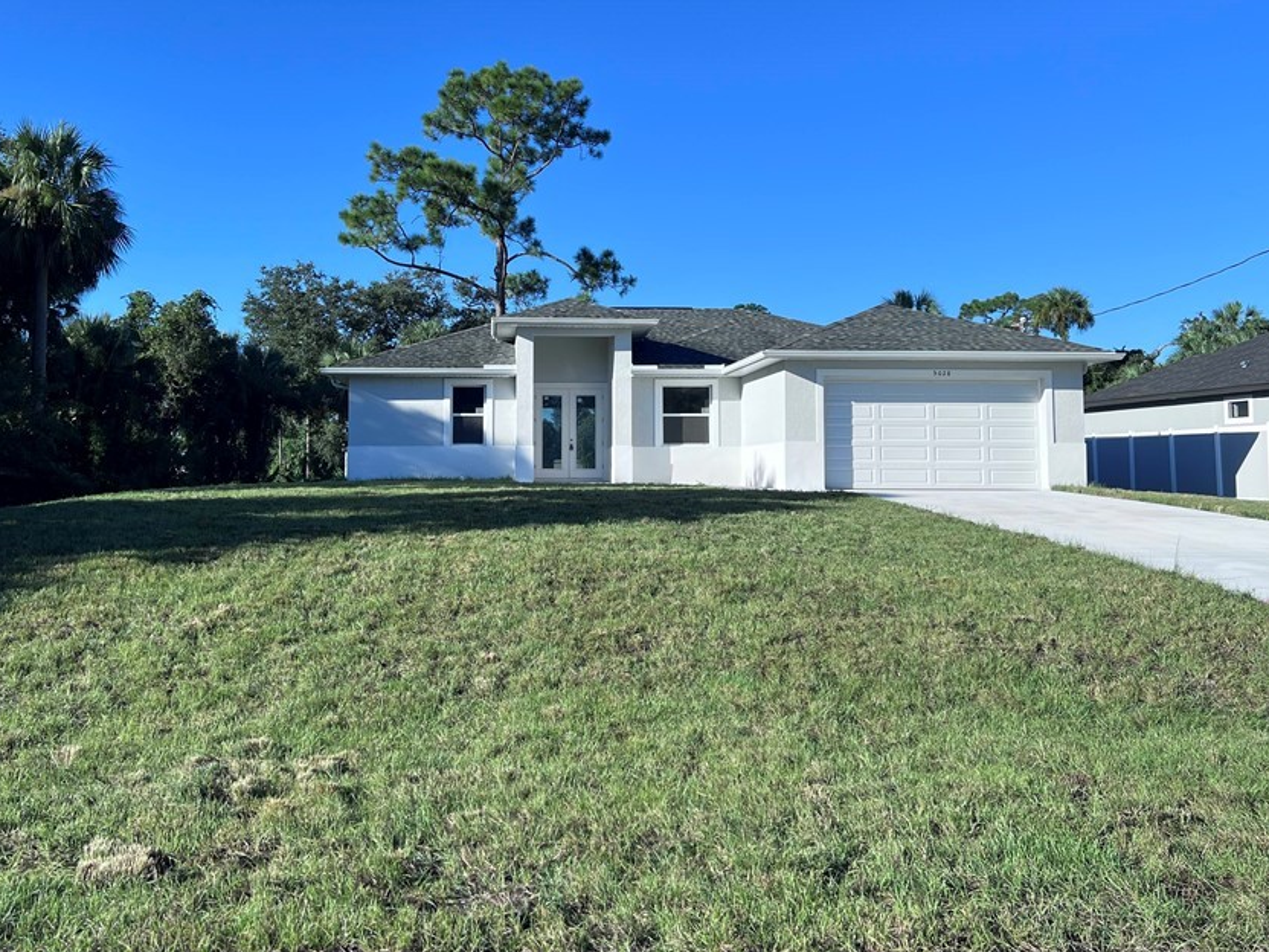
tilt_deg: +3.6
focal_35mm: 32
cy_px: 378
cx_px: 558
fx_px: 1173
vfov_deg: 43.9
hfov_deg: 56.7
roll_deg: +0.0
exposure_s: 1/3257
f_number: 1.5
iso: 50
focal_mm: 5.7
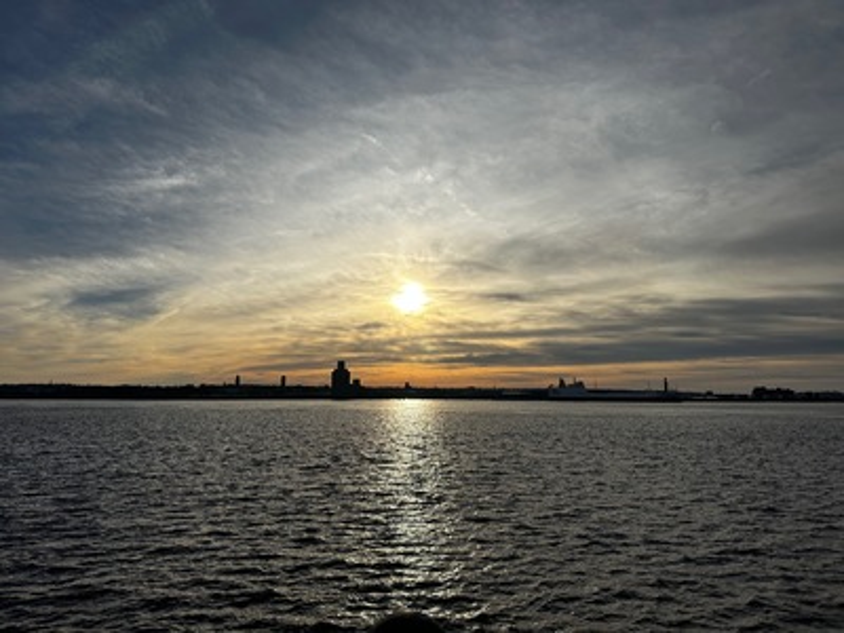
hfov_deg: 71.6
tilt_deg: +7.0
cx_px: 422
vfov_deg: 56.8
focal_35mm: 24
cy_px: 316
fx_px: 585
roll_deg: -0.2
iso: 80
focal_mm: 6.86
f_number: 1.78
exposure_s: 1/15625
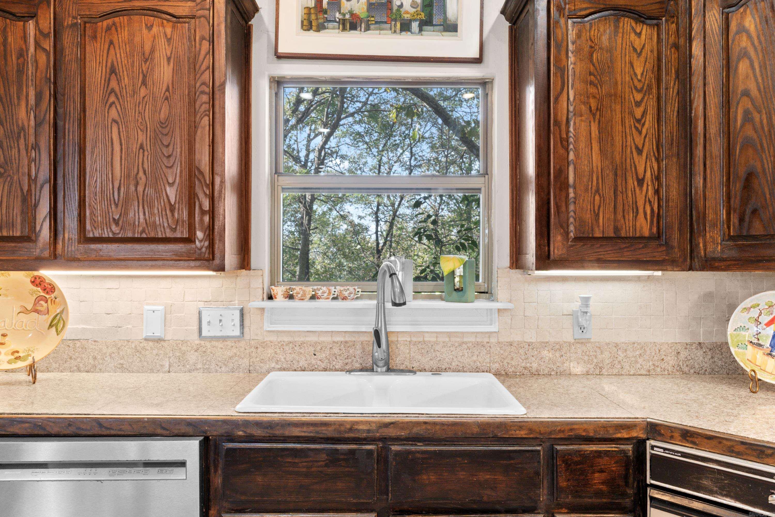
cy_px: 258
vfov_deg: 47.9
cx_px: 388
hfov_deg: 67.4
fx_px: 581
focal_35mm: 27
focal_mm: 18
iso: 200
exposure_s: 1/2
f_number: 9
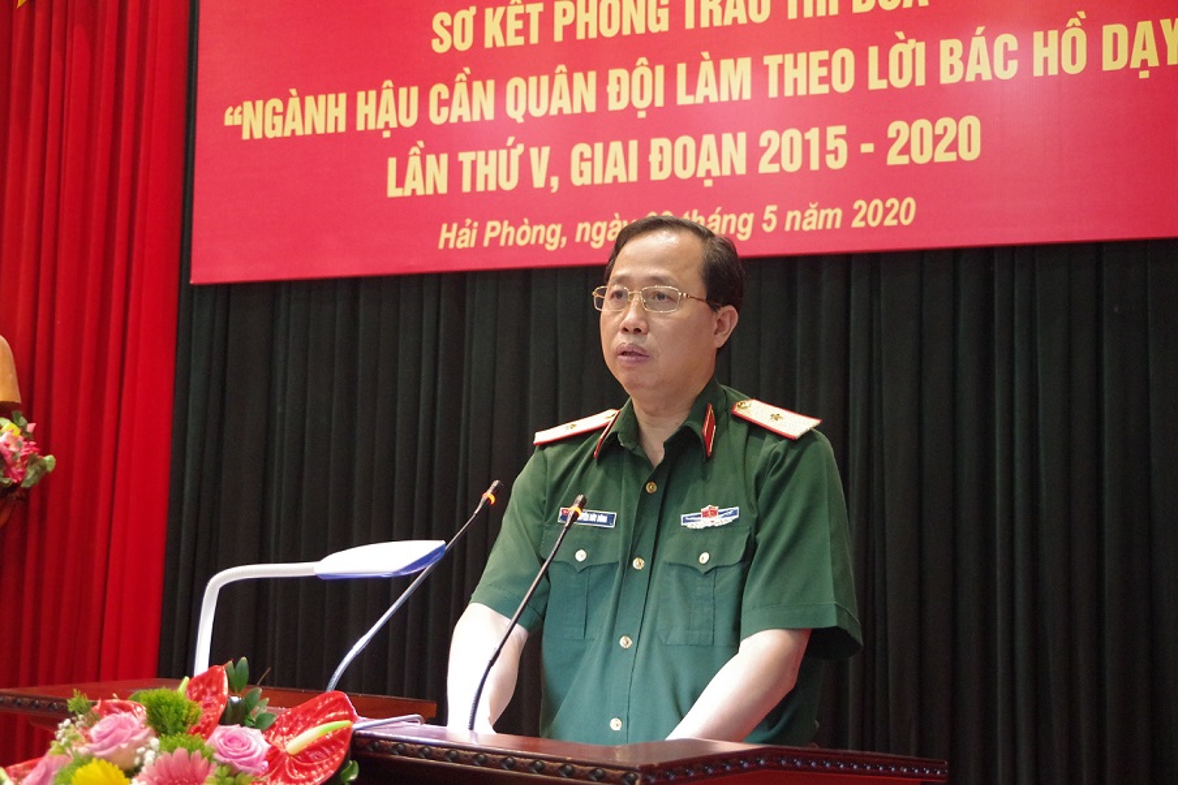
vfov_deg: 29.3
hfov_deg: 42.7
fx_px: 1505
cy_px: 392
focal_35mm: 46
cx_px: 589
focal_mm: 31
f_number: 4.5
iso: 6400
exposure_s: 1/100
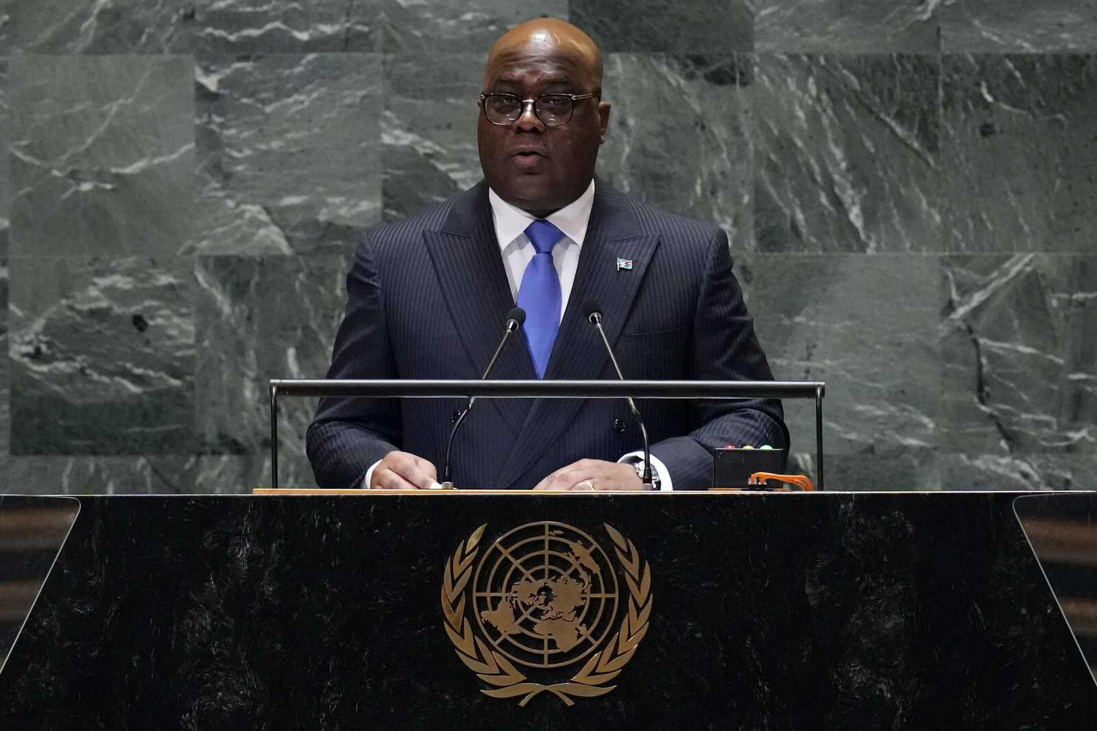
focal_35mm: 600
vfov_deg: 2.3
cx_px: 548
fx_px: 18284
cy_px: 366
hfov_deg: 3.4
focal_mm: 400
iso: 4000
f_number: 4
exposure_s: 1/250
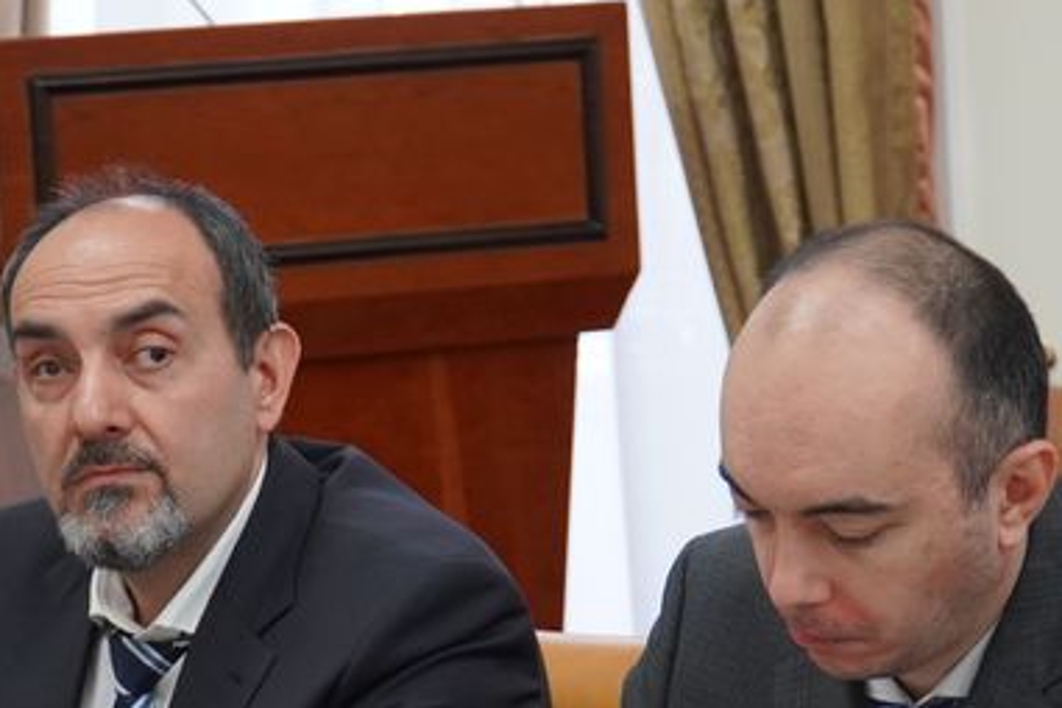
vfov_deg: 10.6
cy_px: 629
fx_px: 3807
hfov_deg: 15.9
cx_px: 485
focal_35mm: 129
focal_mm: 41
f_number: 4
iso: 2000
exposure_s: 1/160
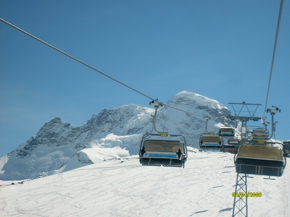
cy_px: 108
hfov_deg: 24.1
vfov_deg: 18.2
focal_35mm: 81
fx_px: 679
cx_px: 145
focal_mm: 13.7
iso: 80
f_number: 10.6
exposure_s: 1/350
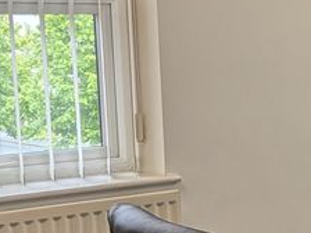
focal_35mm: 119
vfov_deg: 12.4
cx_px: 589
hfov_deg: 14.3
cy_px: 189
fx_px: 1069
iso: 25
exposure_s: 1/100
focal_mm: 4.53
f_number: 1.7
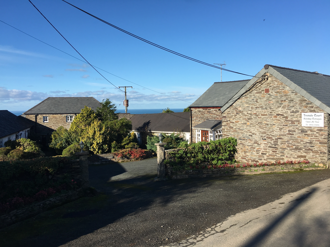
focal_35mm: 29
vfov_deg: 48.2
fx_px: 276
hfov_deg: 61.7
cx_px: 165
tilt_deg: -1.4
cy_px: 124
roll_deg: +0.9
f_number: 2.2
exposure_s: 1/1570
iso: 25
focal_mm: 4.15
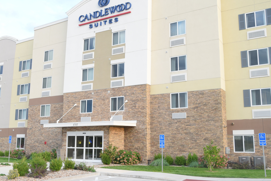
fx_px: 301
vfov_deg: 33.4
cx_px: 118
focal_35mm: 40
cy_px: 94
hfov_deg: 48.3
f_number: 6.3
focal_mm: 22
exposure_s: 1/125
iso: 400
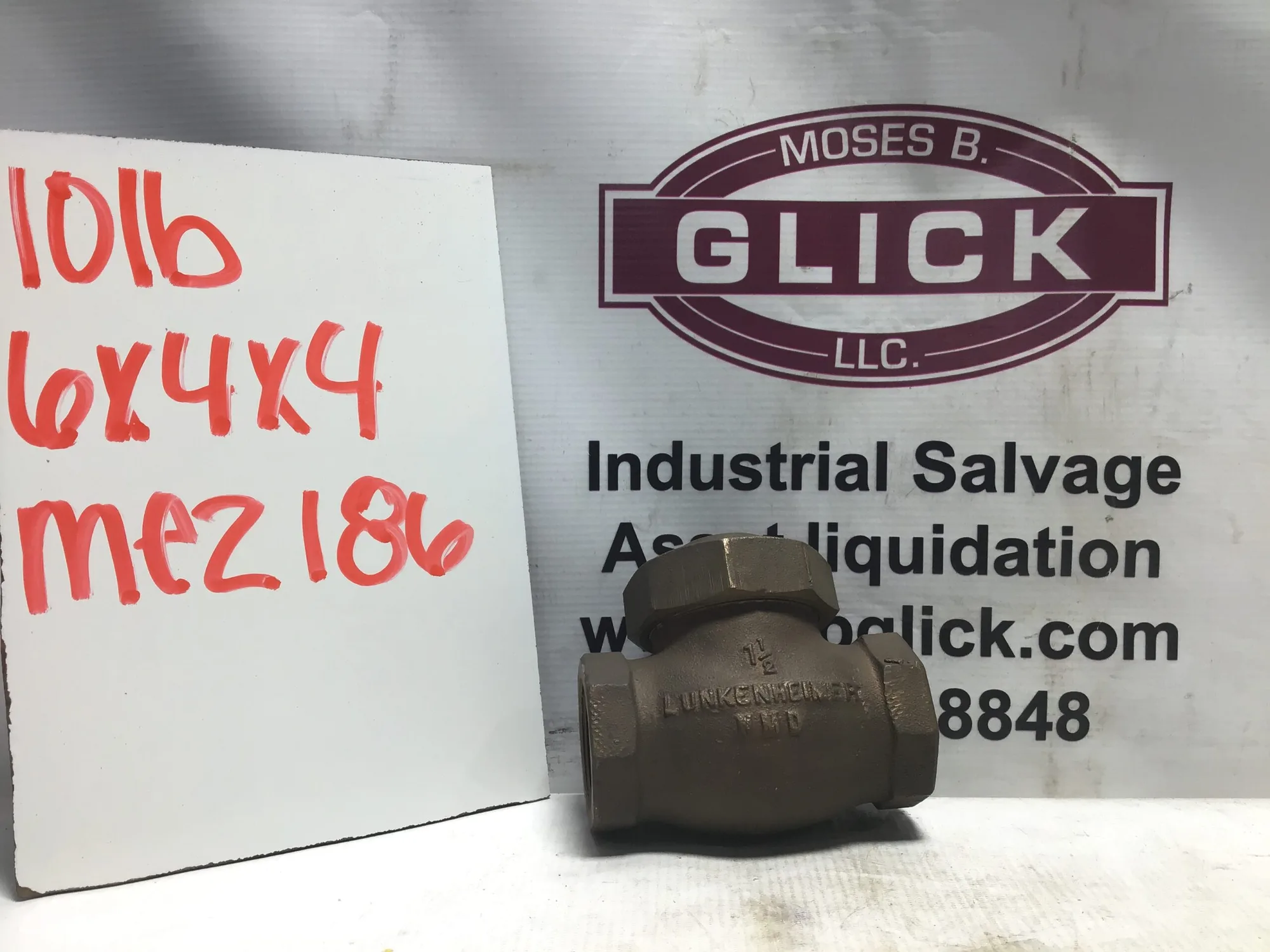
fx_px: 1137
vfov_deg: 45.4
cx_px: 635
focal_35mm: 31
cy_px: 476
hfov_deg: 58.4
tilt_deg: -3.7
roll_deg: -1.2
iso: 40
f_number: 2.4
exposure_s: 1/120
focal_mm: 3.3
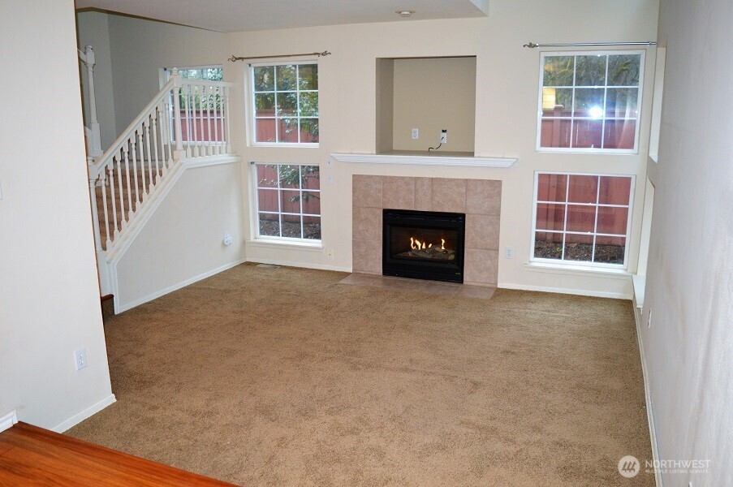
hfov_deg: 67.4
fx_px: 549
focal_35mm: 27
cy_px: 244
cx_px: 366
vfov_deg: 47.8
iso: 800
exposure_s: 1/60
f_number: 3.5
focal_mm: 18
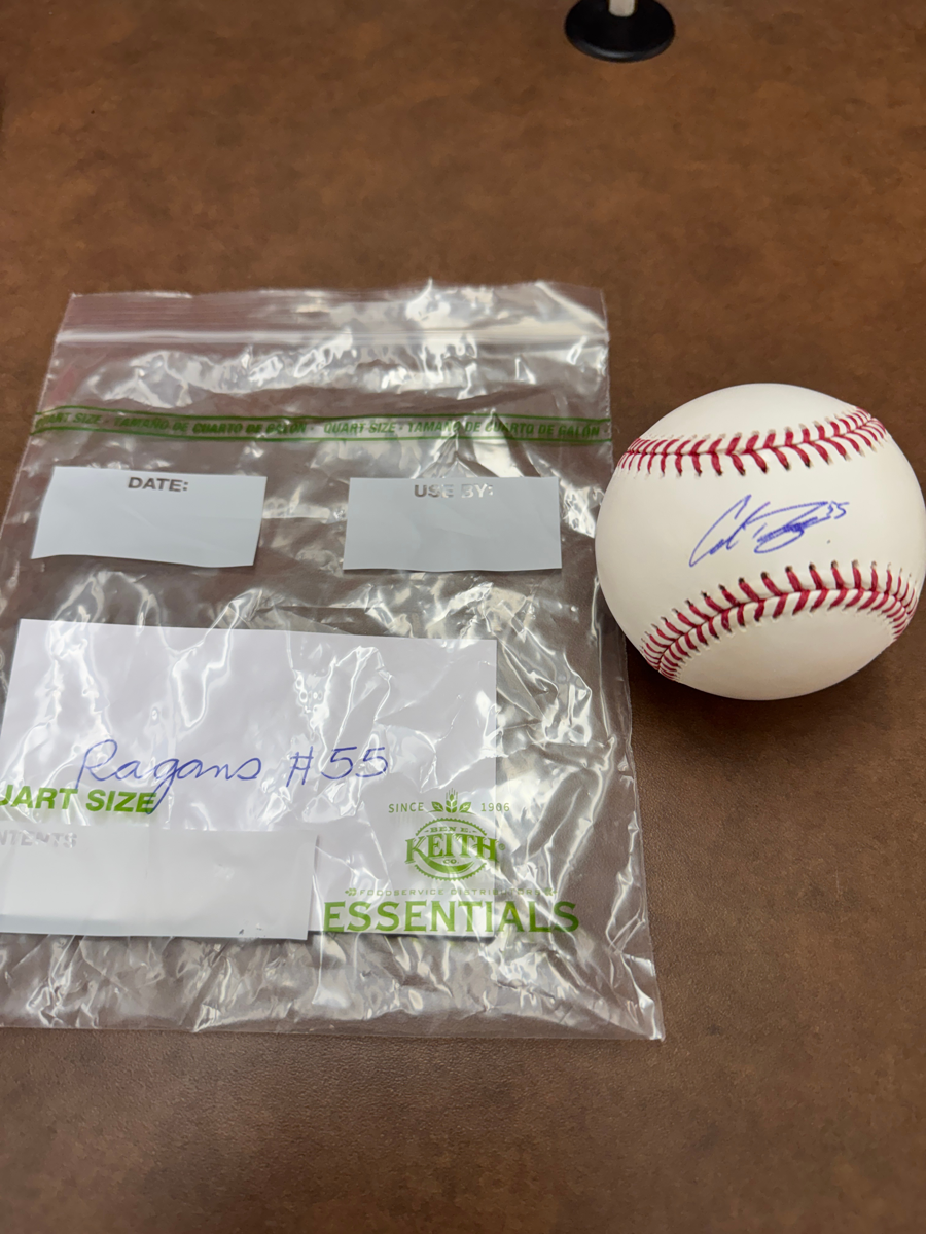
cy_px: 617
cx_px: 463
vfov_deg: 71.6
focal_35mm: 24
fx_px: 856
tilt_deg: -63.7
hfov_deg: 56.8
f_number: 1.78
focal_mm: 6.76
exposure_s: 1/120
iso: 160
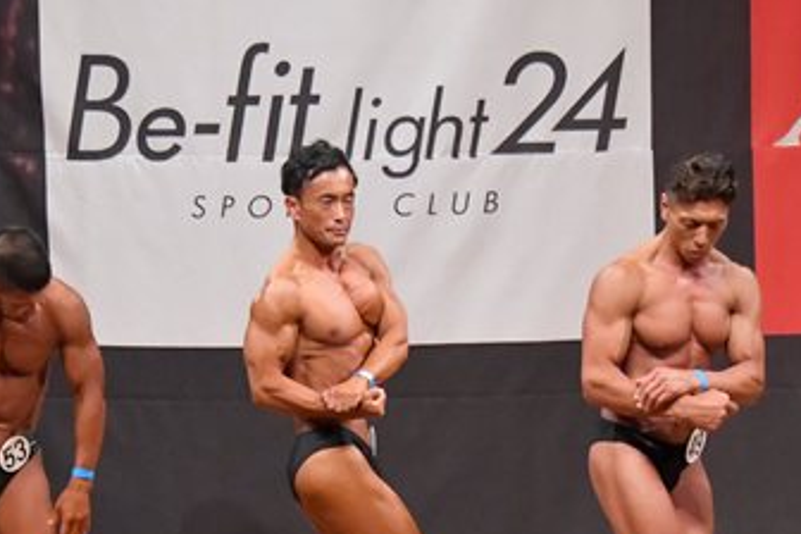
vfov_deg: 3.8
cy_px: 536
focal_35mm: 362
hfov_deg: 5.7
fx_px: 8054
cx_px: 378
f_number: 5.6
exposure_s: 1/400
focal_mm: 105
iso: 8000
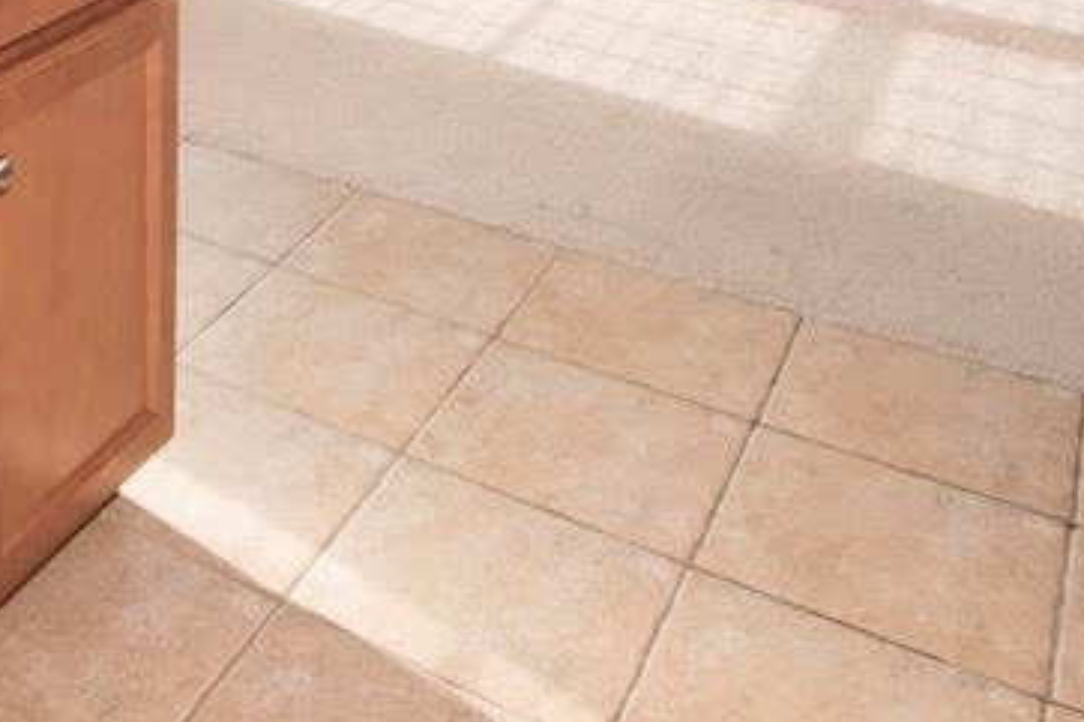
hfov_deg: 34.3
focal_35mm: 48
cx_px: -169
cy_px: -228
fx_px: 1445
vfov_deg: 24.4
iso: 640
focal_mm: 16
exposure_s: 1/60
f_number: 11
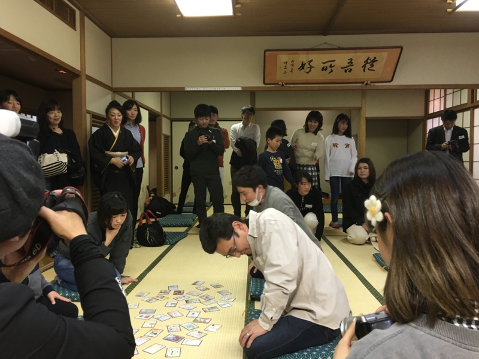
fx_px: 401
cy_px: 180
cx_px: 240
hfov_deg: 61.7
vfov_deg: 48.2
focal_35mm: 29
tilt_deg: -3.3
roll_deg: +0.4
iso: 80
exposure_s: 1/17
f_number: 2.2
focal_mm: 4.15
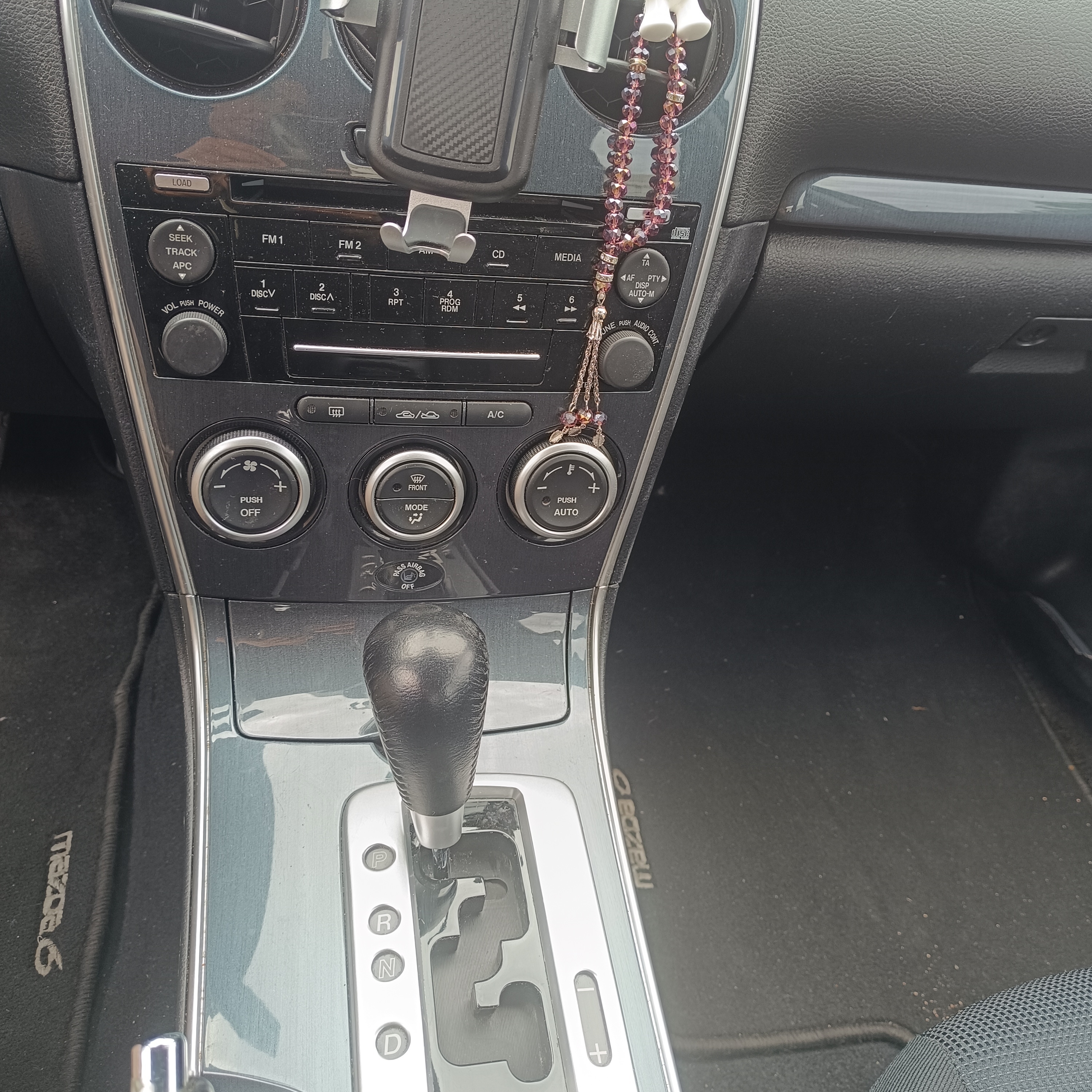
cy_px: 504
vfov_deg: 55.6
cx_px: 548
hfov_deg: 55.6
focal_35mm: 29
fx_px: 1035
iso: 105
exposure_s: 1/101
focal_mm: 5.59
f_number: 1.88
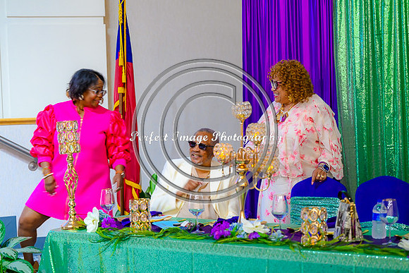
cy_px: 150
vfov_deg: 17.8
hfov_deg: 26.3
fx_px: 873
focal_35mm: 77
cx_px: 225
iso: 720
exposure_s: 1/40
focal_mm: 70
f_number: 2.8
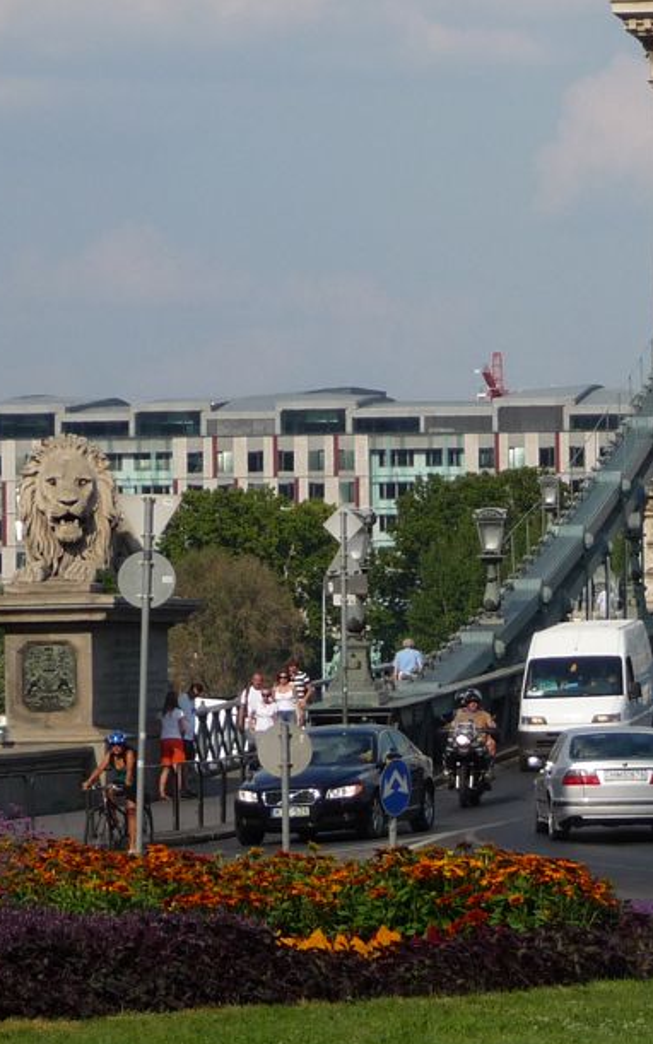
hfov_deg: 6.2
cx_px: 721
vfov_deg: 10.0
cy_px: 501
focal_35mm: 210
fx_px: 5978
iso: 100
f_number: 4.7
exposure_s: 1/800
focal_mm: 15.2
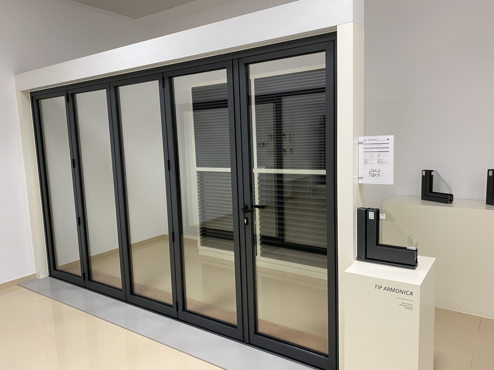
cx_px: 247
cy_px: 185
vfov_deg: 53.1
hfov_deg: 67.3
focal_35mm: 26
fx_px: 371
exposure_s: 1/50
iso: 80
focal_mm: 4.25
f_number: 1.8
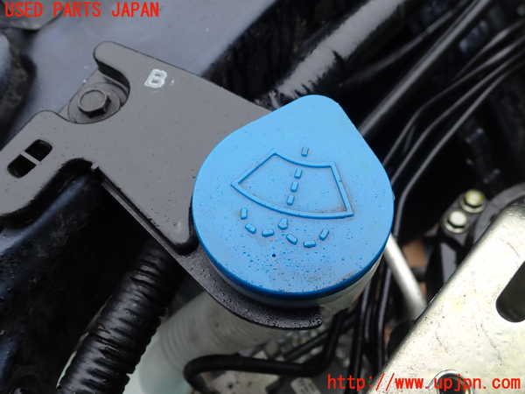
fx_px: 455
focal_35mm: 30
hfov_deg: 60.0
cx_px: 262
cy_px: 197
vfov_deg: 46.8
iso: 100
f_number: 3.2
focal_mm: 5.4
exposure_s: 1/200
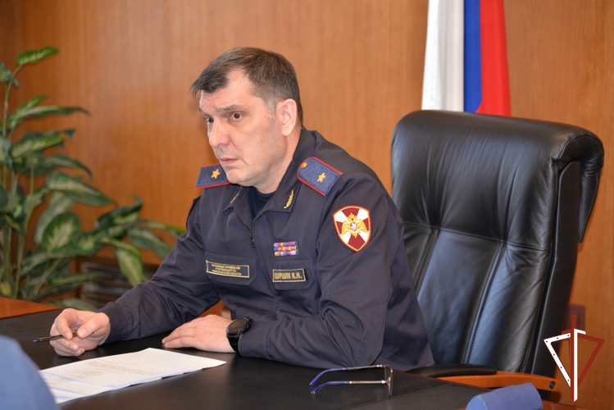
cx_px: 307
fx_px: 2047
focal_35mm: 120
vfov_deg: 11.4
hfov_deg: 17.1
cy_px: 205
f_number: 4
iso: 800
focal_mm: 120
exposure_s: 1/60
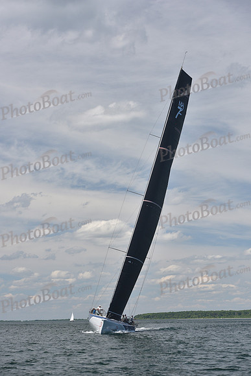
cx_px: 126
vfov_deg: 22.1
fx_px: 962
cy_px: 188
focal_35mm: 92
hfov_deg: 14.9
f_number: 5.6
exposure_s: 1/1000
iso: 320
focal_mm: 92
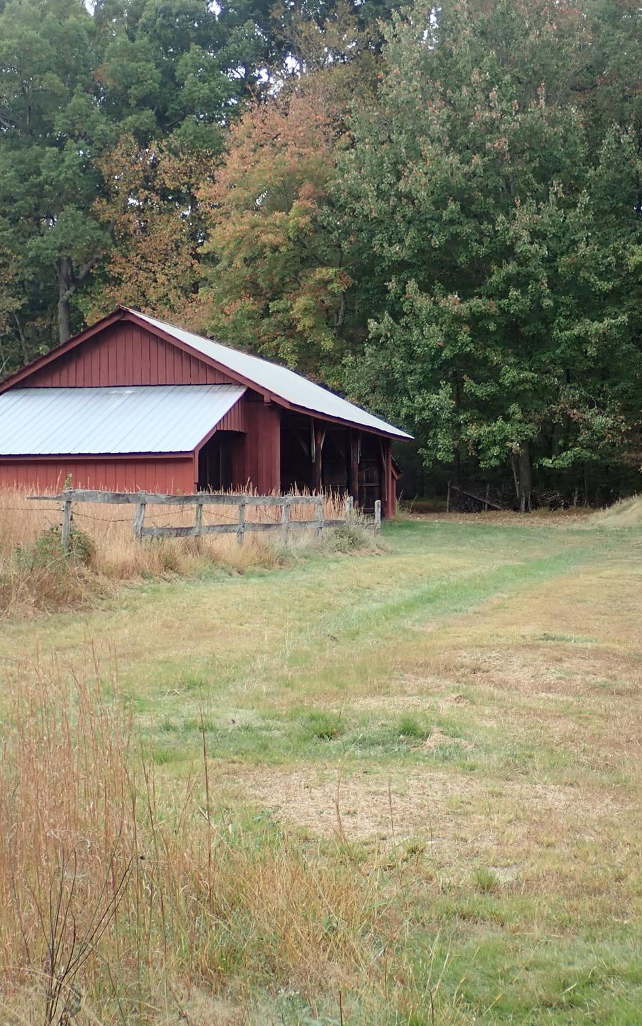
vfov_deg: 31.1
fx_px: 1847
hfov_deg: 19.7
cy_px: 514
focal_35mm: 66
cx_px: 353
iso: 100
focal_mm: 8.41
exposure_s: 1/160
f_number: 3.1
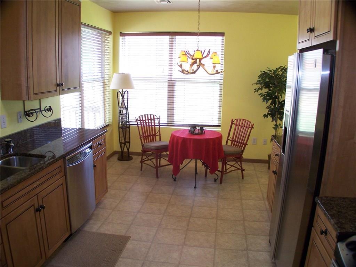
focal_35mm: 38
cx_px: 178
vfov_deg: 37.7
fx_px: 391
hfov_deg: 49.0
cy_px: 134
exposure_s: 1/30
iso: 140
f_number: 2.8
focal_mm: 6.3
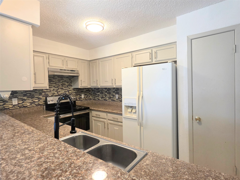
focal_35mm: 13
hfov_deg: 106.2
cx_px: 120
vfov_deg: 89.9
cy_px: 90
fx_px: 90
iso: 200
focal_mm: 2.2
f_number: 1.9
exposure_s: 1/120
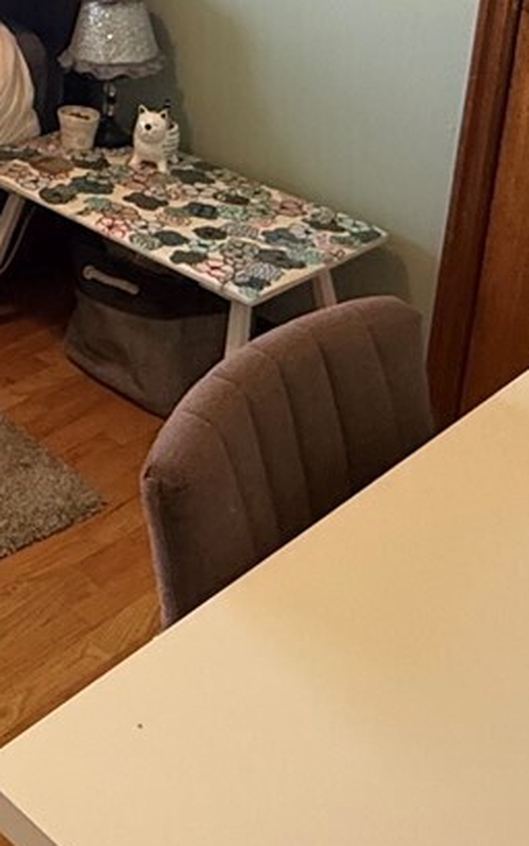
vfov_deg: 31.6
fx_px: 1336
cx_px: -118
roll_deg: -2.1
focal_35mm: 58
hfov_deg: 20.8
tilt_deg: -13.1
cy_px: -54
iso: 400
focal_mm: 2.22
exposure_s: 1/60
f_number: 2.2
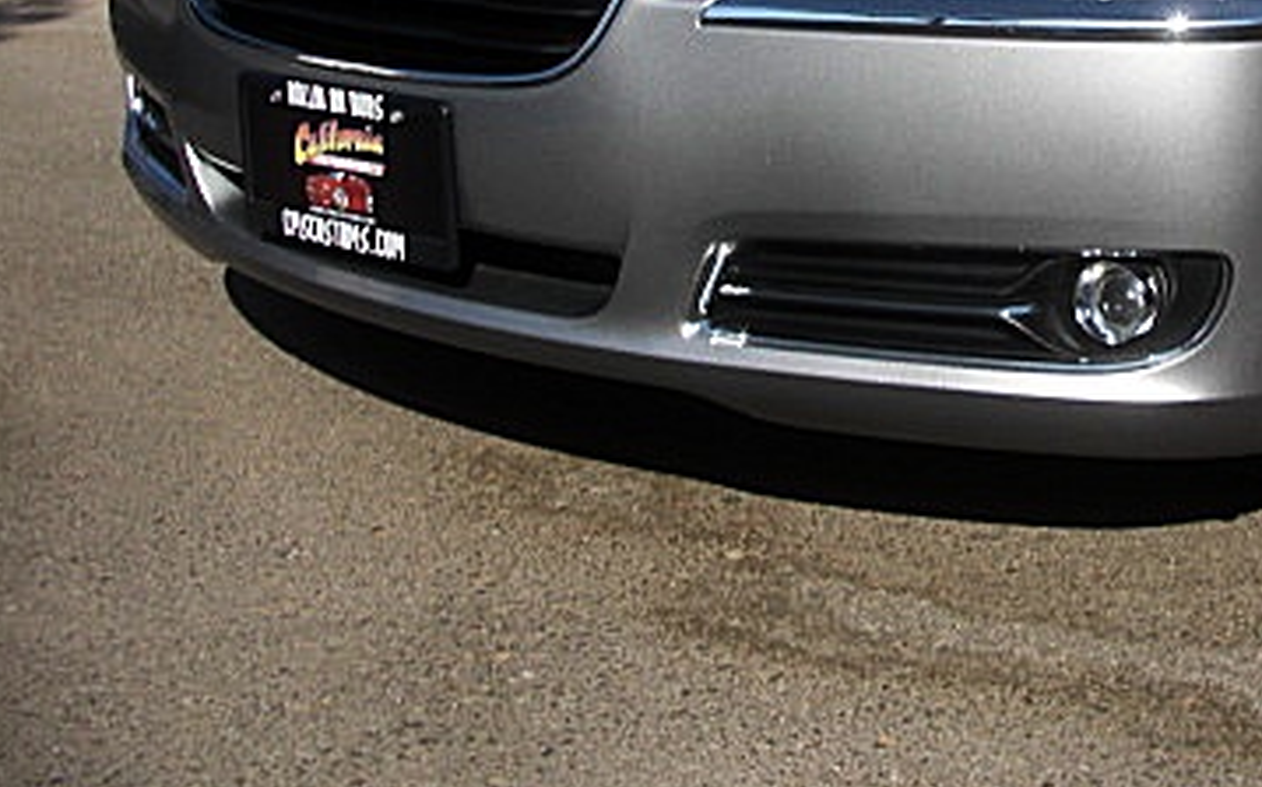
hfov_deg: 29.1
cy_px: 25
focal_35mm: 68
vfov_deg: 18.7
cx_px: 1104
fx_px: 2338
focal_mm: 6.3
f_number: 7.9
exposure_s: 1/160
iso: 50
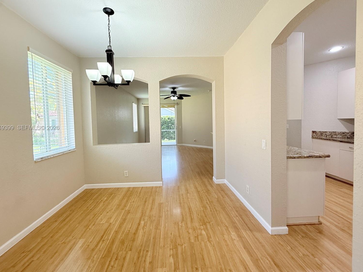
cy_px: 128
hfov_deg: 98.2
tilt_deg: +0.3
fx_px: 157
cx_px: 178
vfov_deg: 81.7
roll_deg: -0.2
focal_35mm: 15
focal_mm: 2.22
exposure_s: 1/120
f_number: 2.2
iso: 125
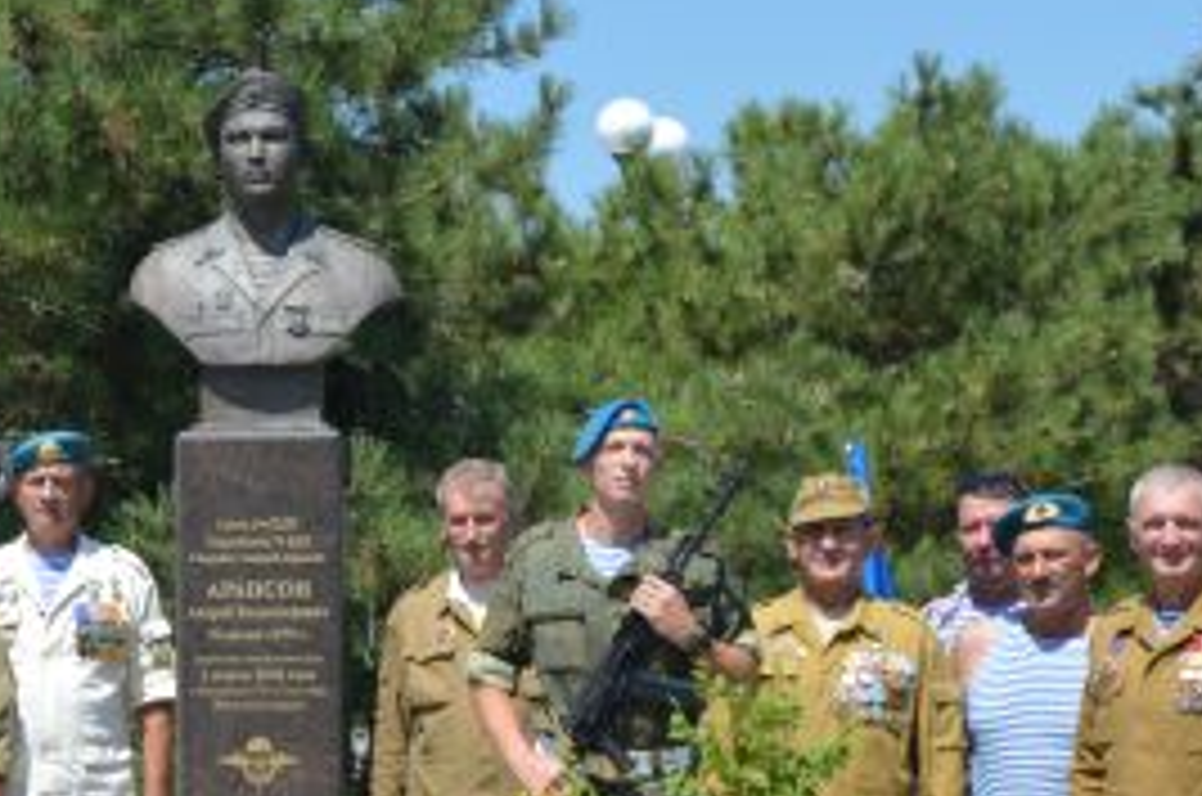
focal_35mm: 99
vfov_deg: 13.7
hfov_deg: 20.4
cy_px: 562
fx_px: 3300
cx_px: 216
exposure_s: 1/250
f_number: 8
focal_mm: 22
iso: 100
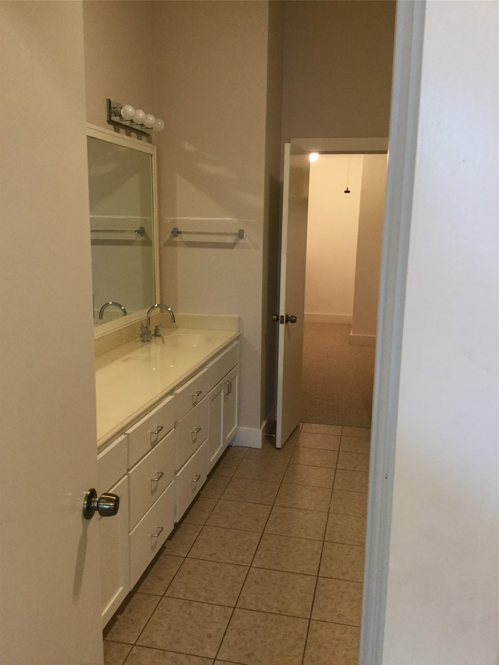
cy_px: 332
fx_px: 596
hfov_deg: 45.4
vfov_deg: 58.4
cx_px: 250
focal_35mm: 31
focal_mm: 3.3
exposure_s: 1/30
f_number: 2.4
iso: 100
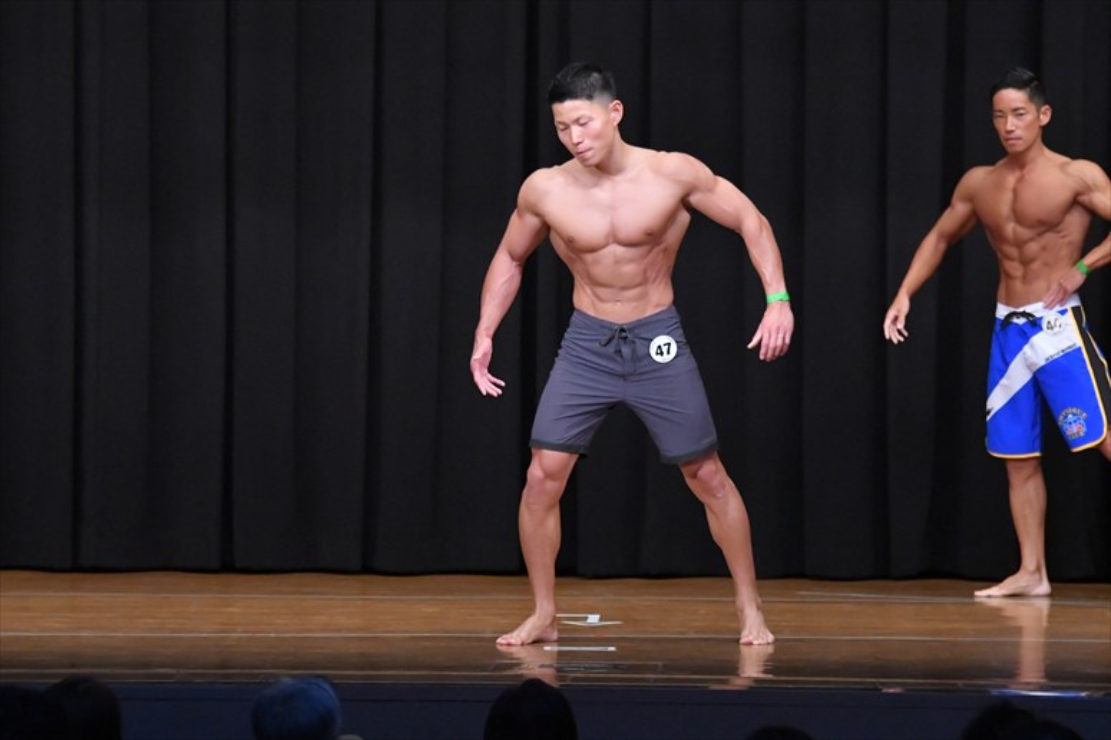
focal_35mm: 217
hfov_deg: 9.5
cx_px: 556
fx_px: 6694
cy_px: 370
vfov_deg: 6.3
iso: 8000
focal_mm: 145
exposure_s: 1/400
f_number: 5.6
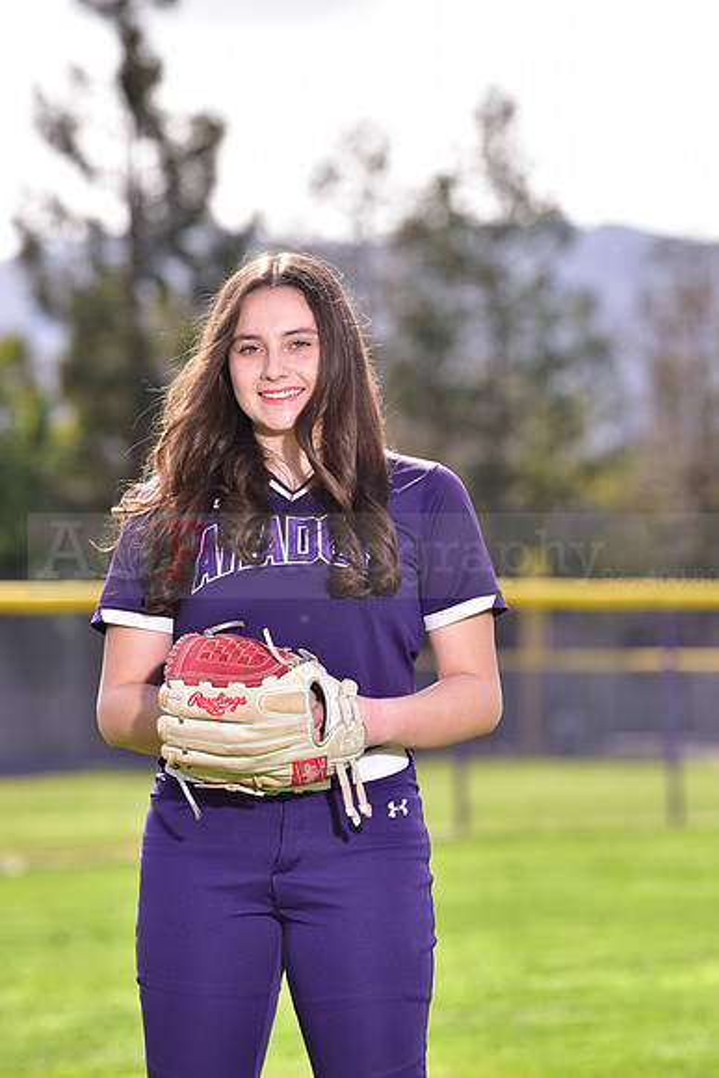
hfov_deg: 6.9
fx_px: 5988
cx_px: 360
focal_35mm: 200
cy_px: 539
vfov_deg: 10.3
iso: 100
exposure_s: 1/250
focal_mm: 200
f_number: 5.6
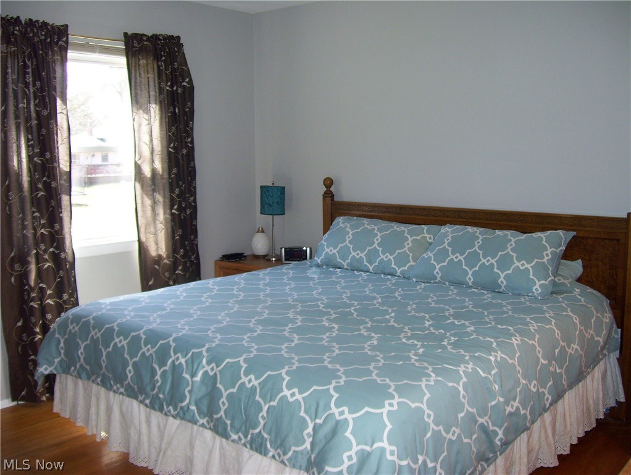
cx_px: 316
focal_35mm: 36
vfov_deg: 39.7
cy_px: 238
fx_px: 657
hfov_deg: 51.3
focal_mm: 6
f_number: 2.7
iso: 100
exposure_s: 1/60
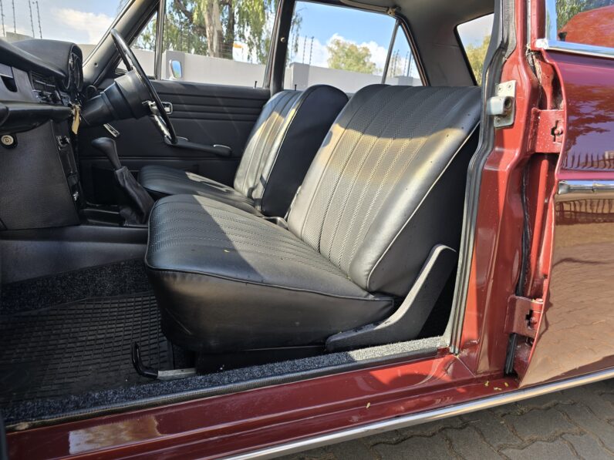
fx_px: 408
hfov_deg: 73.9
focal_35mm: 23
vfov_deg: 58.9
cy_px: 230
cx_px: 307
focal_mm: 6.3
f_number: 1.7
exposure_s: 1/180
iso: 12
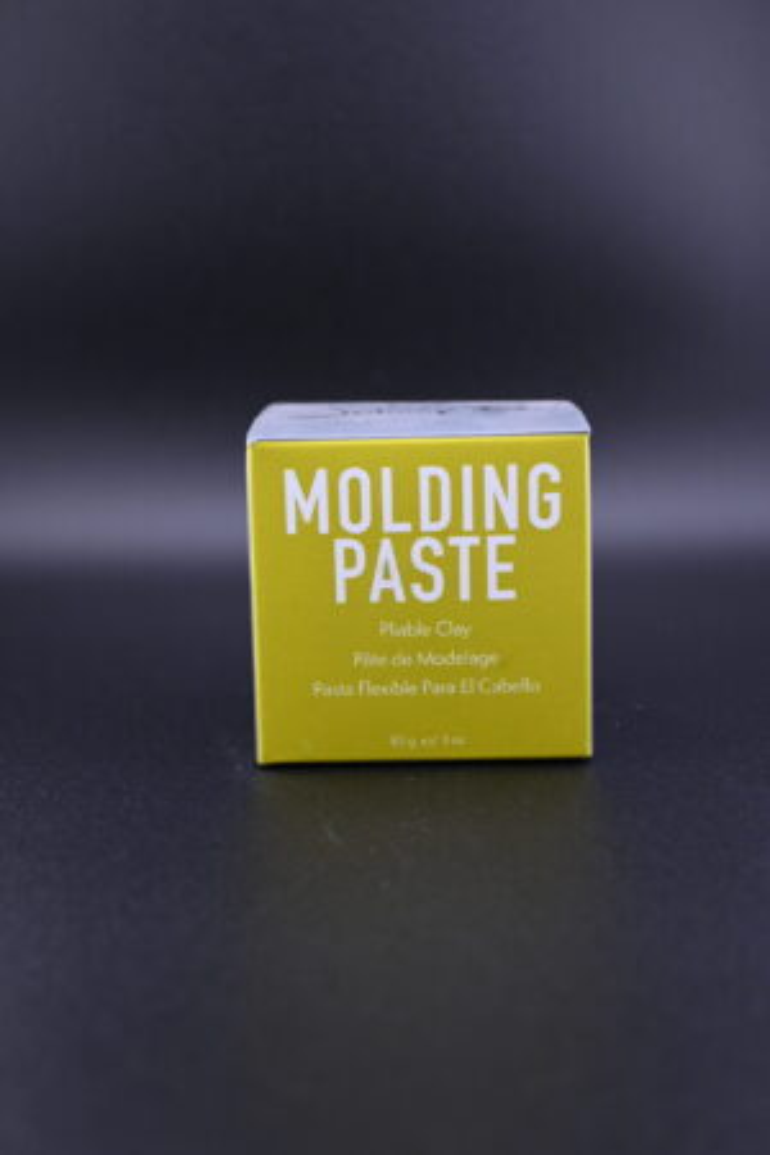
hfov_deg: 29.4
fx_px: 1468
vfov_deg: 43.0
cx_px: 385
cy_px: 578
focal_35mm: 46
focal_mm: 30.5
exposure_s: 1/125
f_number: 4.8
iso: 640
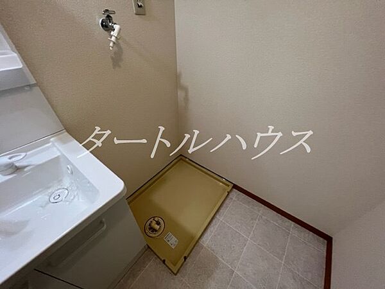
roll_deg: -2.7
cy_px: 144
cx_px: 192
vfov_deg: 89.9
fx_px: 145
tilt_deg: -40.6
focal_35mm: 13
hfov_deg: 106.2
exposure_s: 1/60
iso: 200
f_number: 1.8
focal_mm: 1.57
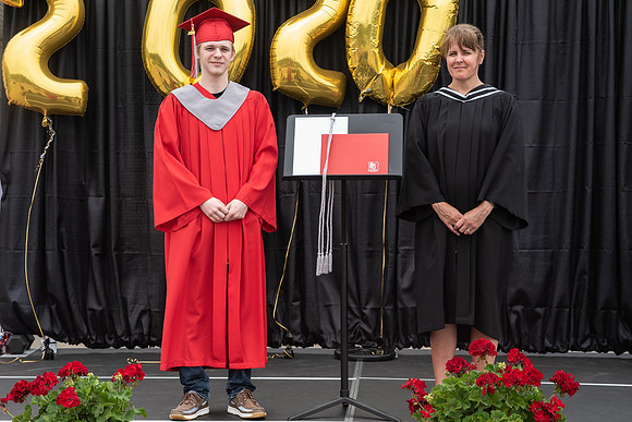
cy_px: 193
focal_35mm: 74
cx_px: 244
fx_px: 1297
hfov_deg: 27.3
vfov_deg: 18.5
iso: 500
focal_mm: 60
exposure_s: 1/640
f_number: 5.6
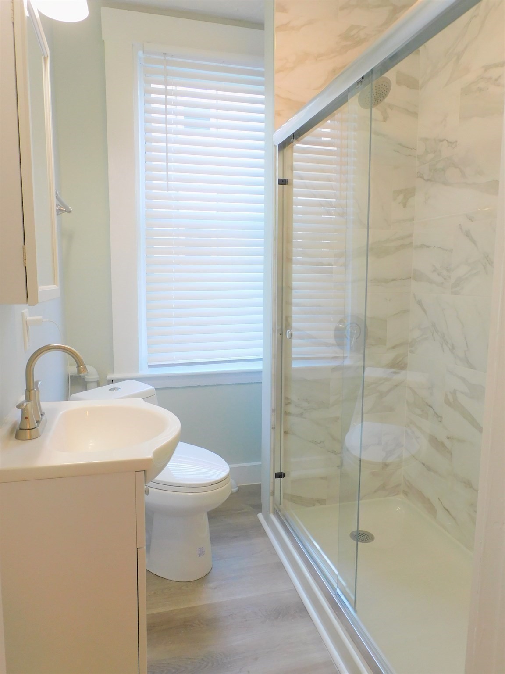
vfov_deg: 71.6
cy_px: 337
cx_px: 252
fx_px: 467
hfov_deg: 56.8
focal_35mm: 24
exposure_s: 1/40
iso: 125
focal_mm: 4.3
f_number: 3.3
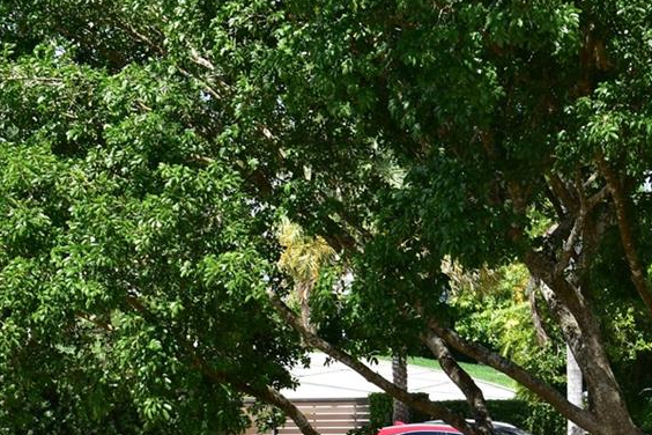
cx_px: 661
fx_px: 1927
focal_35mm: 106
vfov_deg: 12.5
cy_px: 574
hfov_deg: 18.7
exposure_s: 1/200
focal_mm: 25
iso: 100
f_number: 7.1
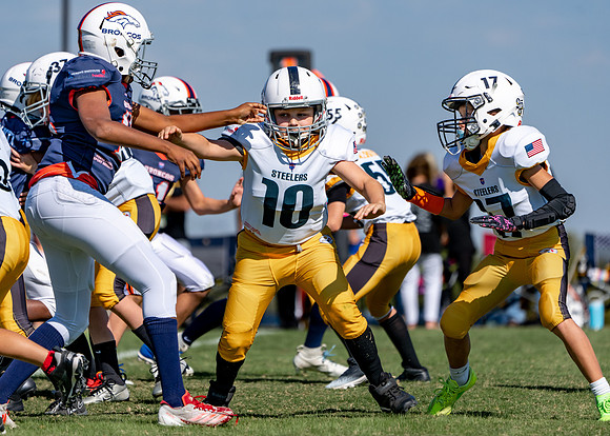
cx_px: 289
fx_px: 5801
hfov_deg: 6.0
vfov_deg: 4.3
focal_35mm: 335
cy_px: 211
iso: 160
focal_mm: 309
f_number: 5.6
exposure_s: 1/2000
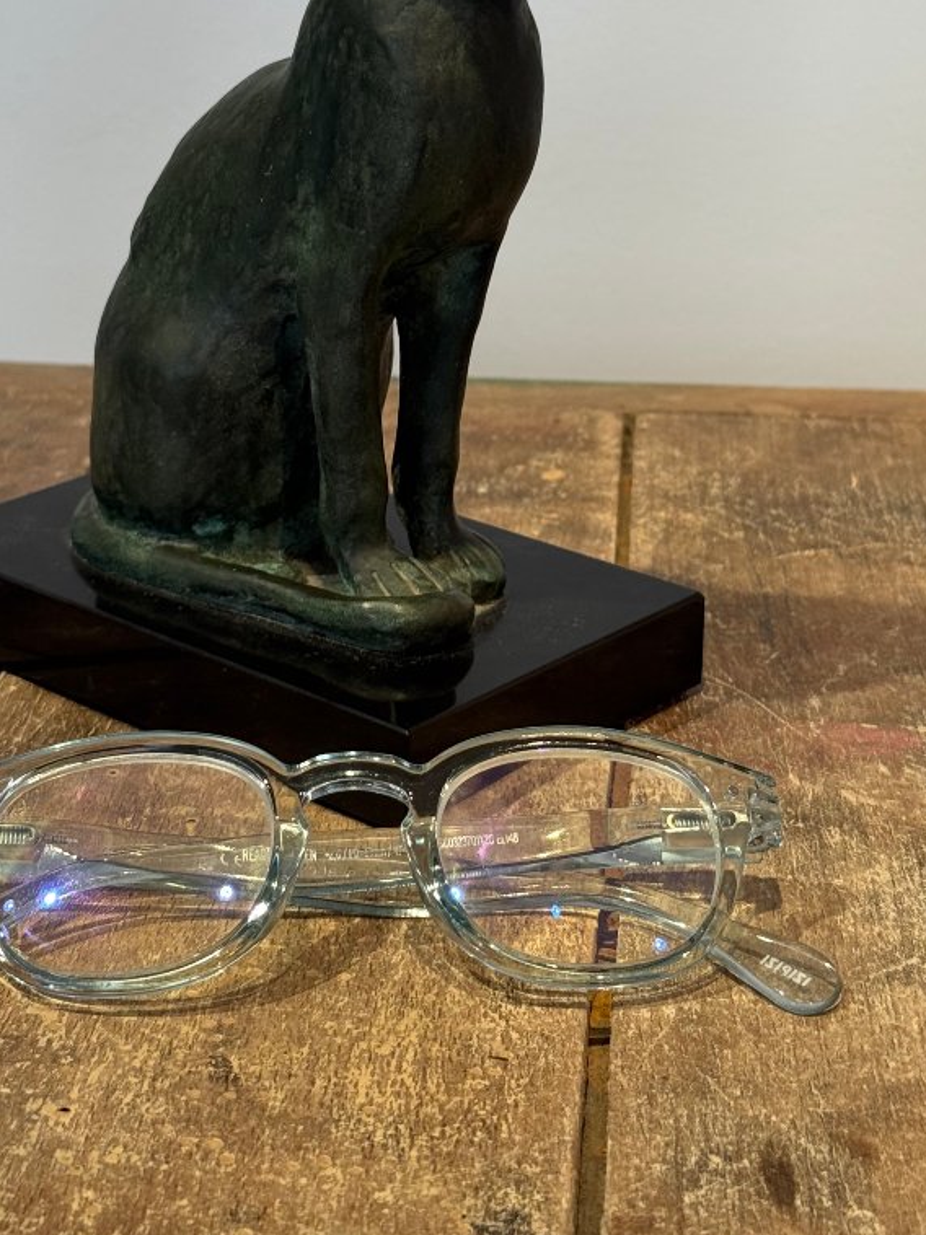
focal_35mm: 76
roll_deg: -1.2
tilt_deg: -16.9
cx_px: 445
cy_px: 350
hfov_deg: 19.4
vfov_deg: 25.4
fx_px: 2712
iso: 64
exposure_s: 1/50
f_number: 1.78
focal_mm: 6.76
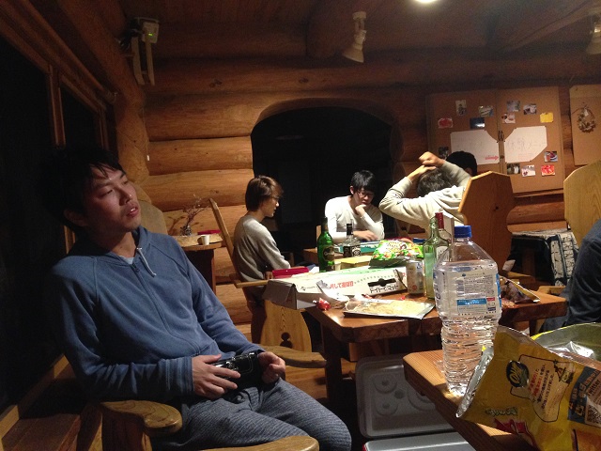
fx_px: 573
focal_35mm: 33
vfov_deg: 42.9
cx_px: 300
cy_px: 226
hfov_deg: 55.4
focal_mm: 4.12
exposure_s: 1/17
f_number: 2.4
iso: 400
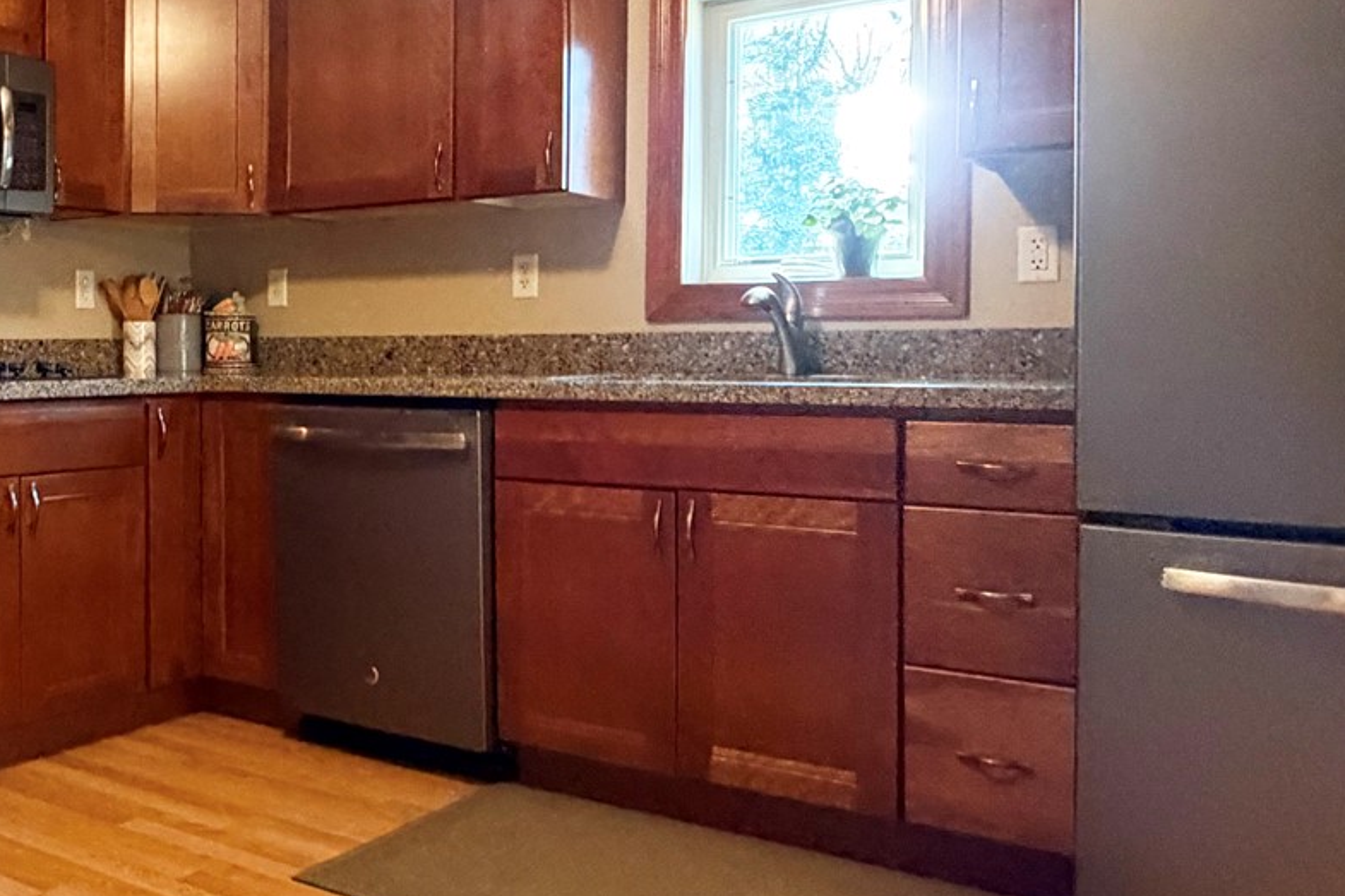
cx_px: 187
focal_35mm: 38
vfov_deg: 34.9
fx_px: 1419
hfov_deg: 46.7
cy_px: 370
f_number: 2.2
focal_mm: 2.22
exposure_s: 1/60
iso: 500
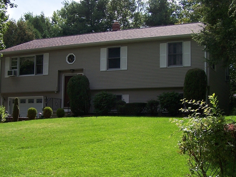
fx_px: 355
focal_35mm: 52
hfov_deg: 36.8
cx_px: 104
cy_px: 104
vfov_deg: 28.0
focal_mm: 6.3
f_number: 2.8
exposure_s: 1/1000
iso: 80
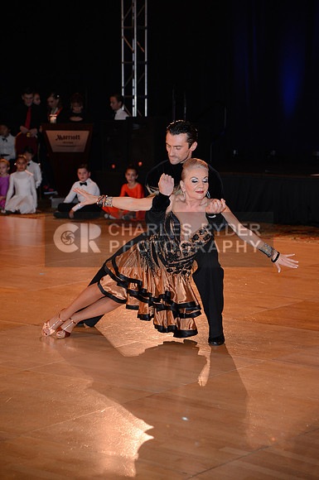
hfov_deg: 14.8
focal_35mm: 92
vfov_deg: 22.2
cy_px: 240
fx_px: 1226
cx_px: 160
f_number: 4.5
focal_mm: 92
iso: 2000
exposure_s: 1/200
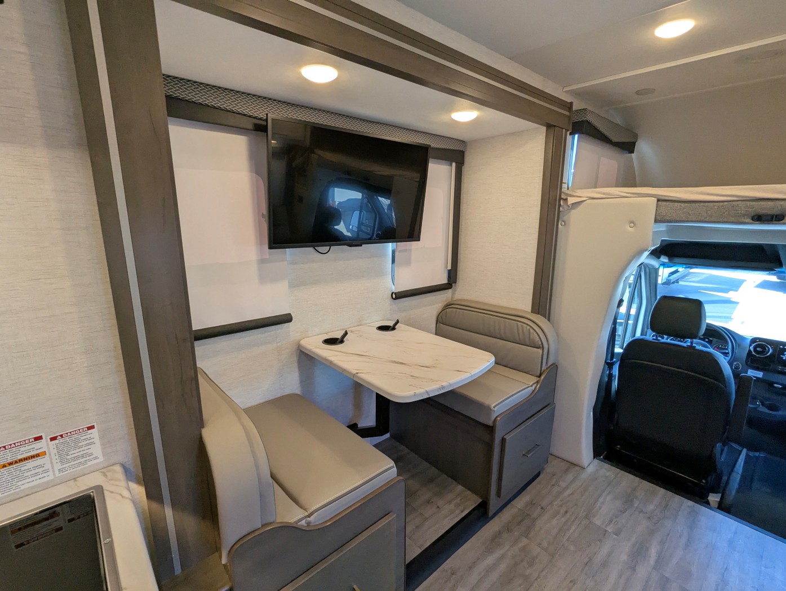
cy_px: 296
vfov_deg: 78.2
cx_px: 393
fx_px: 364
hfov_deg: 94.4
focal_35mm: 16
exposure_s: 1/197
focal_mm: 2.35
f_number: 2.2
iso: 228
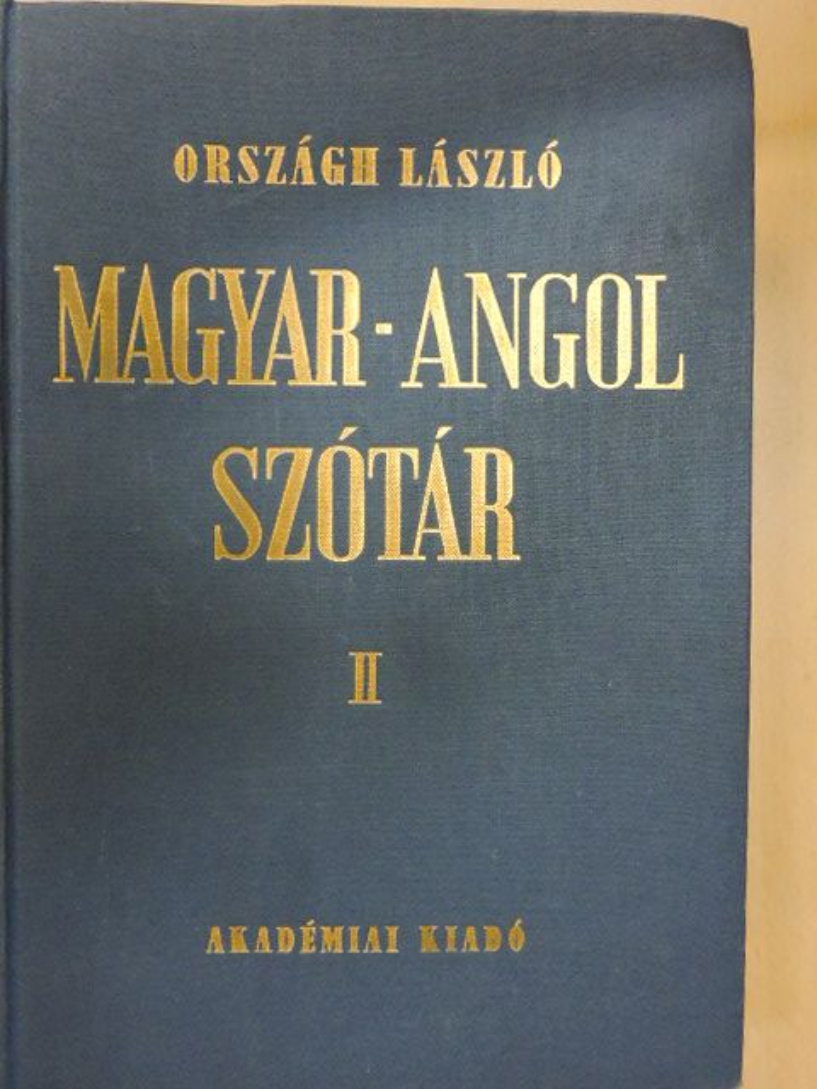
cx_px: 408
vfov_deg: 52.6
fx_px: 1101
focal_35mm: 35
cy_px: 544
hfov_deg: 40.7
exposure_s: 1/60
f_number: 3.8
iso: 1600
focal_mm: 6.3
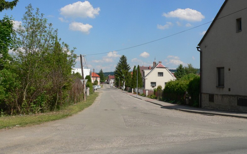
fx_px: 269
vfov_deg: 31.9
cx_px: 126
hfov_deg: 49.3
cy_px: 62
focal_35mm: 40
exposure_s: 1/500
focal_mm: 6.2
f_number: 5.2
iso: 80
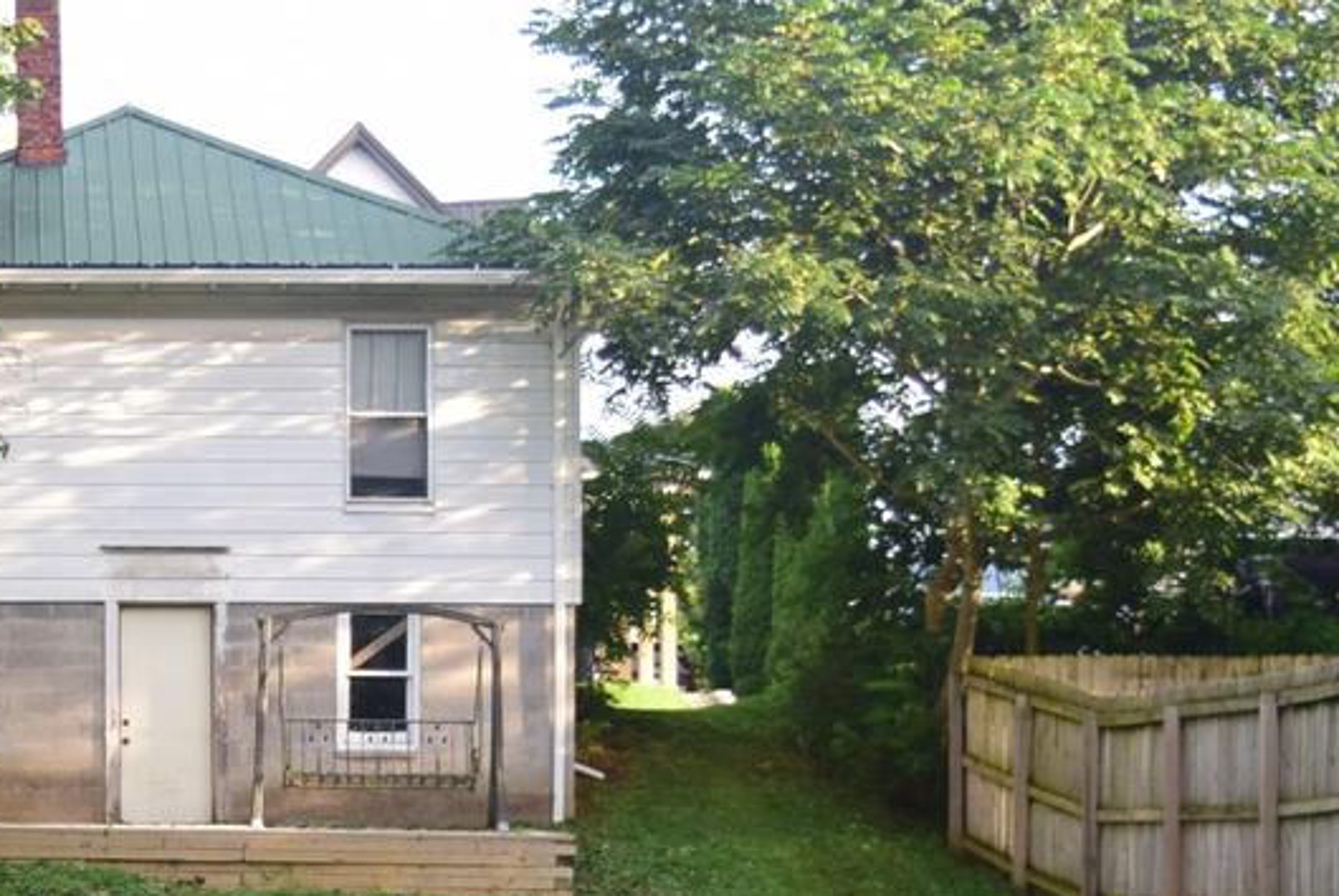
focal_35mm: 118
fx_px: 4407
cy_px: 1053
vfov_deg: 11.4
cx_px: 43
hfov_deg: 16.9
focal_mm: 29
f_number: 4.5
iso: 250
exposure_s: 1/80
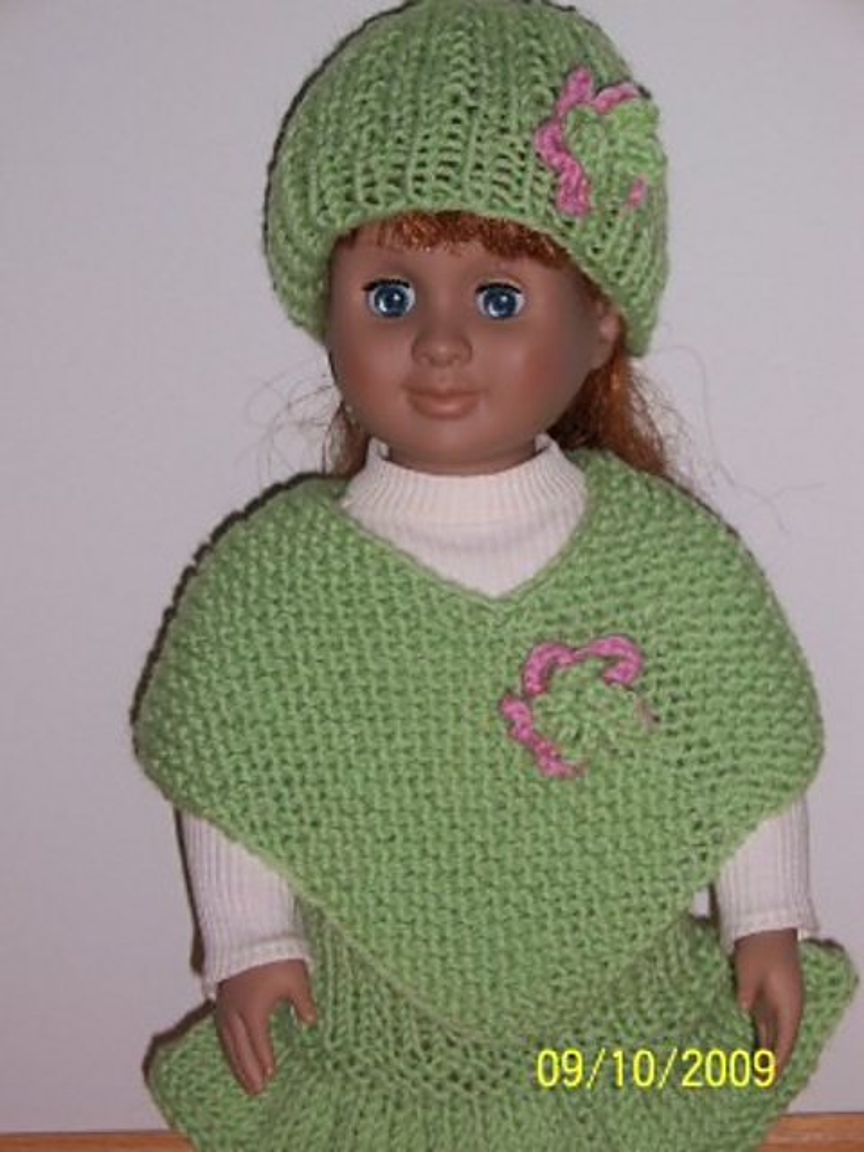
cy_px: 576
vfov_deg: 19.6
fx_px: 3328
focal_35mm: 100
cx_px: 432
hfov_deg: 14.8
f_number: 4.9
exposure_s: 1/90
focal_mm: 16.6
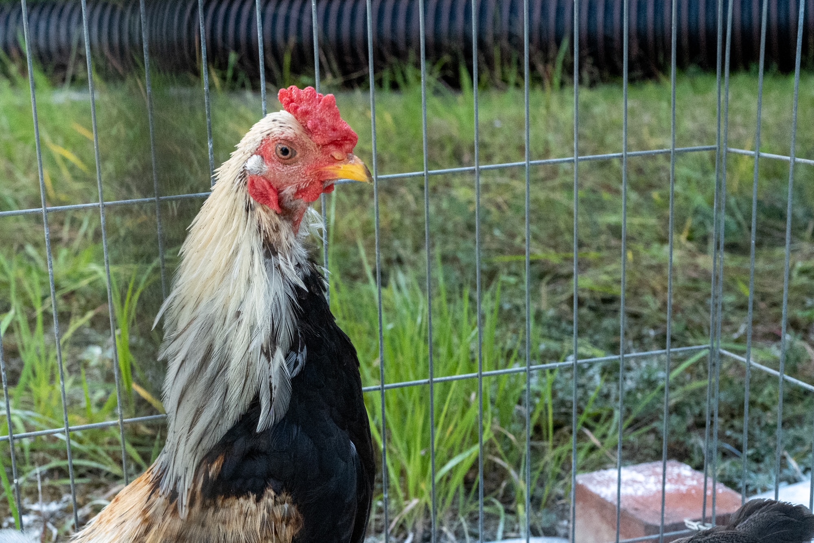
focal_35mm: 28
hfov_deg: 65.5
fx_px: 633
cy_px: 272
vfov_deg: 46.4
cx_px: 407
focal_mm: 28
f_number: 6.3
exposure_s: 1/1250
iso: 3200
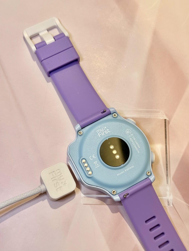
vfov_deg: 39.7
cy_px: 126
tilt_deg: -74.0
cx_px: 94
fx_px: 349
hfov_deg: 30.3
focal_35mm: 48
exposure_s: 1/120
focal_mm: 6.76
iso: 64
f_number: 1.78
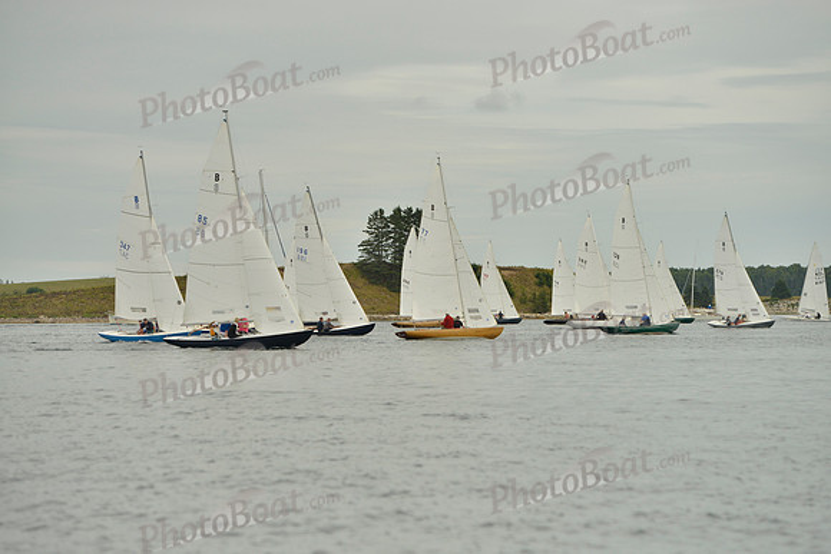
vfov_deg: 10.6
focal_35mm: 130
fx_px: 3001
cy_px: 277
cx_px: 416
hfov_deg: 15.8
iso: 400
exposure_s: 1/5000
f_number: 5
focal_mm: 130
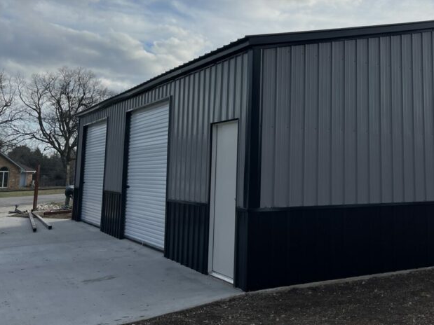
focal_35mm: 43
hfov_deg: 42.5
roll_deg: -1.0
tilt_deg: +6.3
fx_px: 539
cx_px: 324
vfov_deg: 33.2
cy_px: 100
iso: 32
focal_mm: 5.1
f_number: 1.6
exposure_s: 1/5376
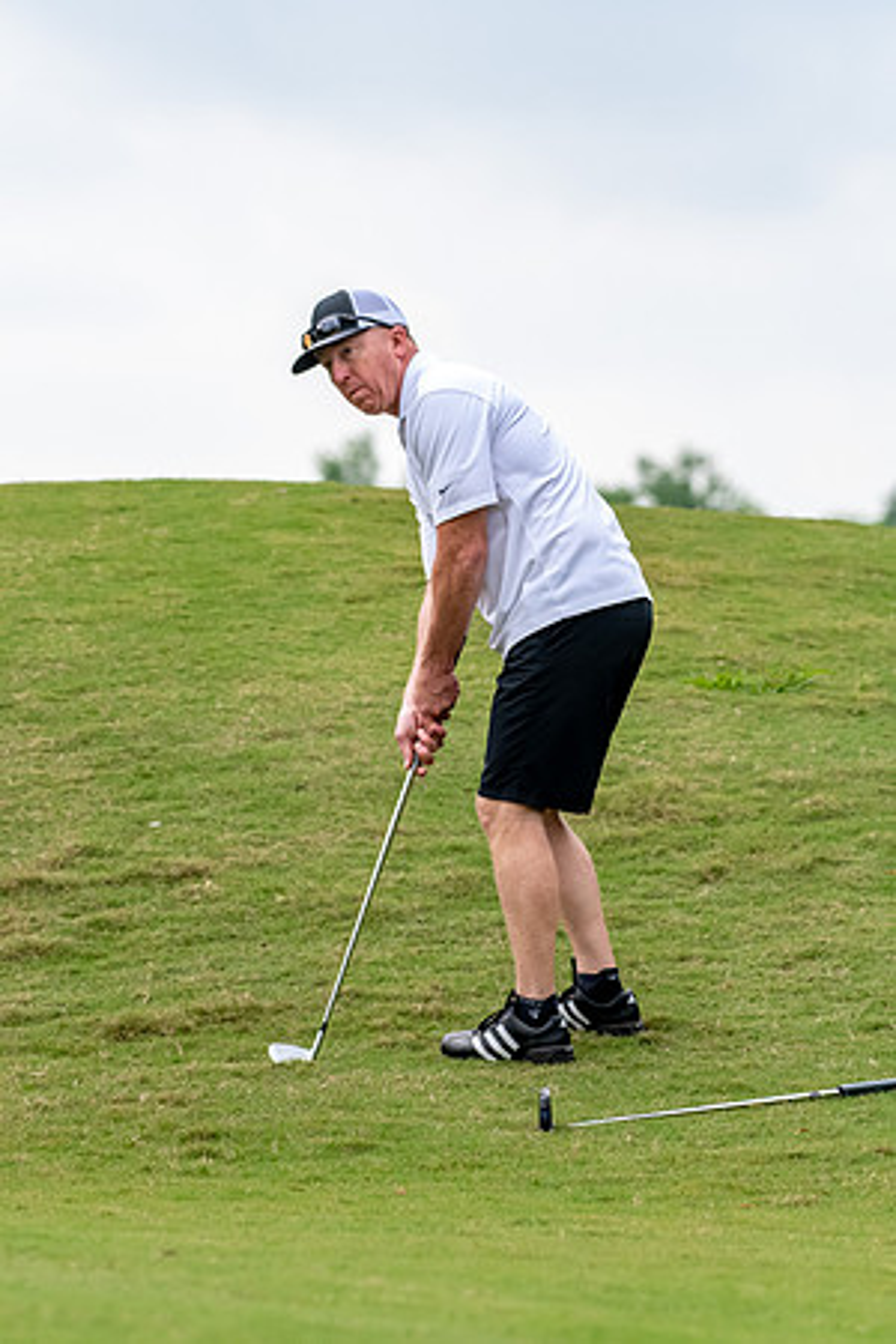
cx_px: 448
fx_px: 11199
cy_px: 672
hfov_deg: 4.6
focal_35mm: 300
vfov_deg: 6.9
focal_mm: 200
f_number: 5.6
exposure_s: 1/2000
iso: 1400
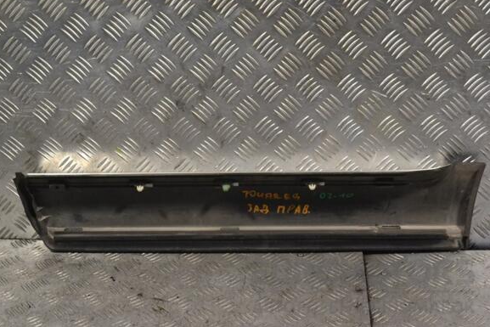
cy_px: 159
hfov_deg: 37.5
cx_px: 236
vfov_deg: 25.5
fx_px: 722
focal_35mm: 53
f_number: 9
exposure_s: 1/320
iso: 3200
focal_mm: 34
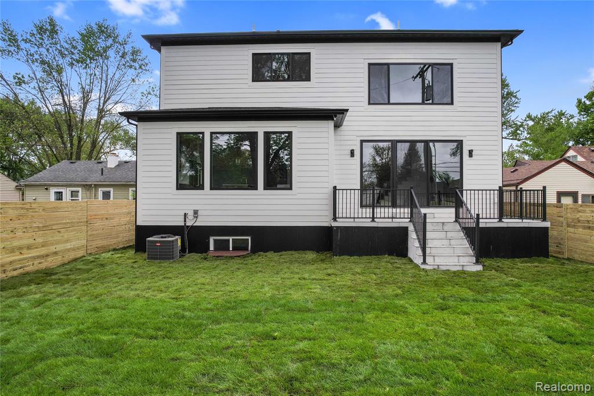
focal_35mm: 22
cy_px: 198
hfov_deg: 78.6
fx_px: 363
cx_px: 297
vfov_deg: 57.2
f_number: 2.8
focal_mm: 8.38
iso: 100
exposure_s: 1/120
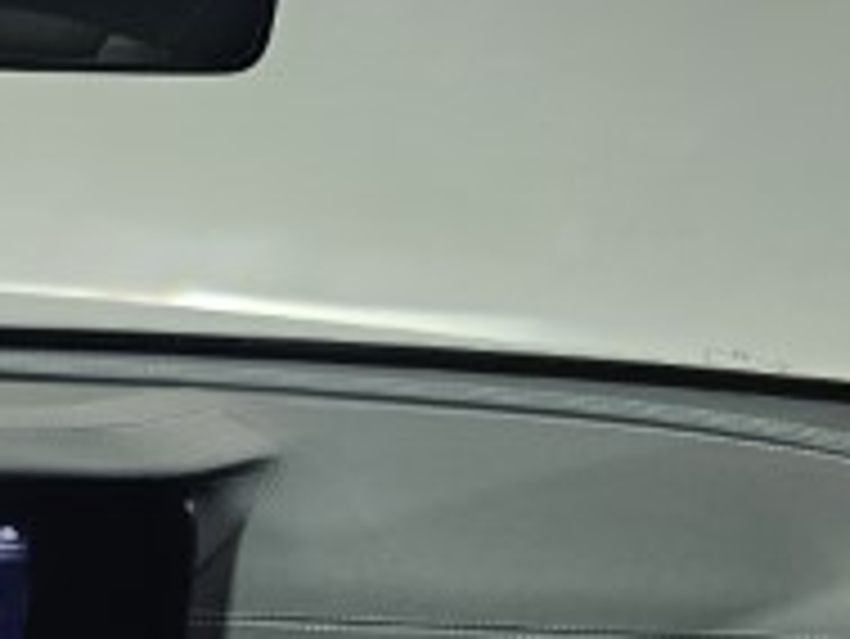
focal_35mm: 78
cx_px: -180
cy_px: 950
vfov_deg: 17.1
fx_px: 1917
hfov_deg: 22.9
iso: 200
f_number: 1.7
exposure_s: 1/53
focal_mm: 6.3
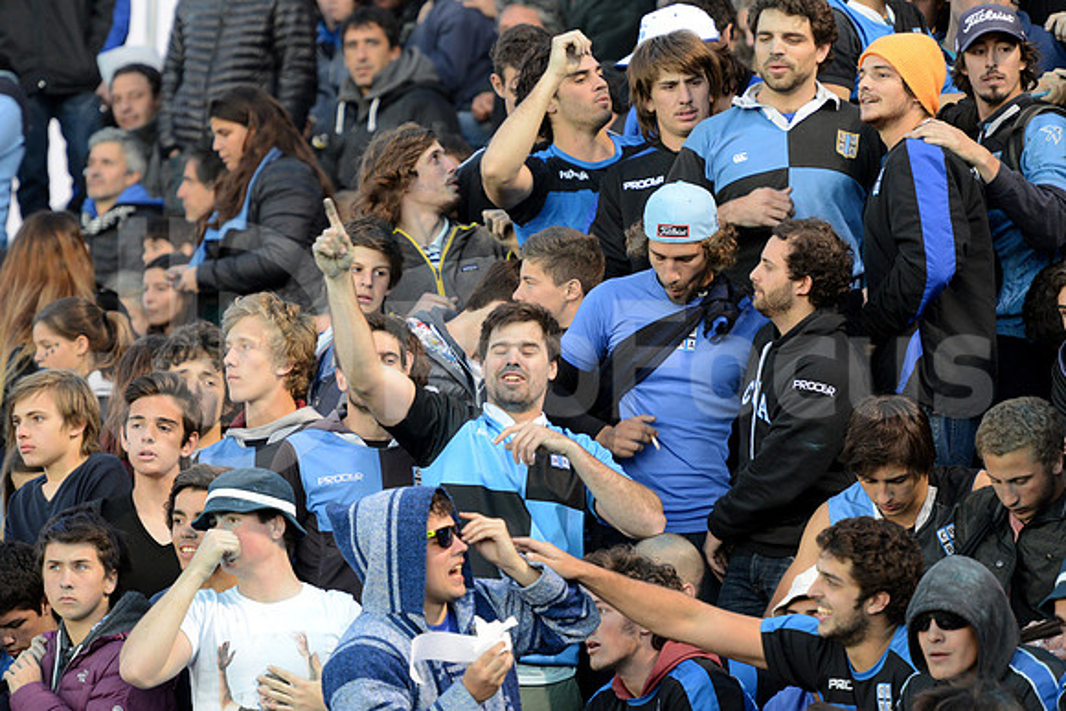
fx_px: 7108
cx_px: 533
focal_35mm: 240
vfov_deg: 5.7
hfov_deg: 8.6
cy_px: 356
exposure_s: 1/160
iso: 2500
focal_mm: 240
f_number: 4
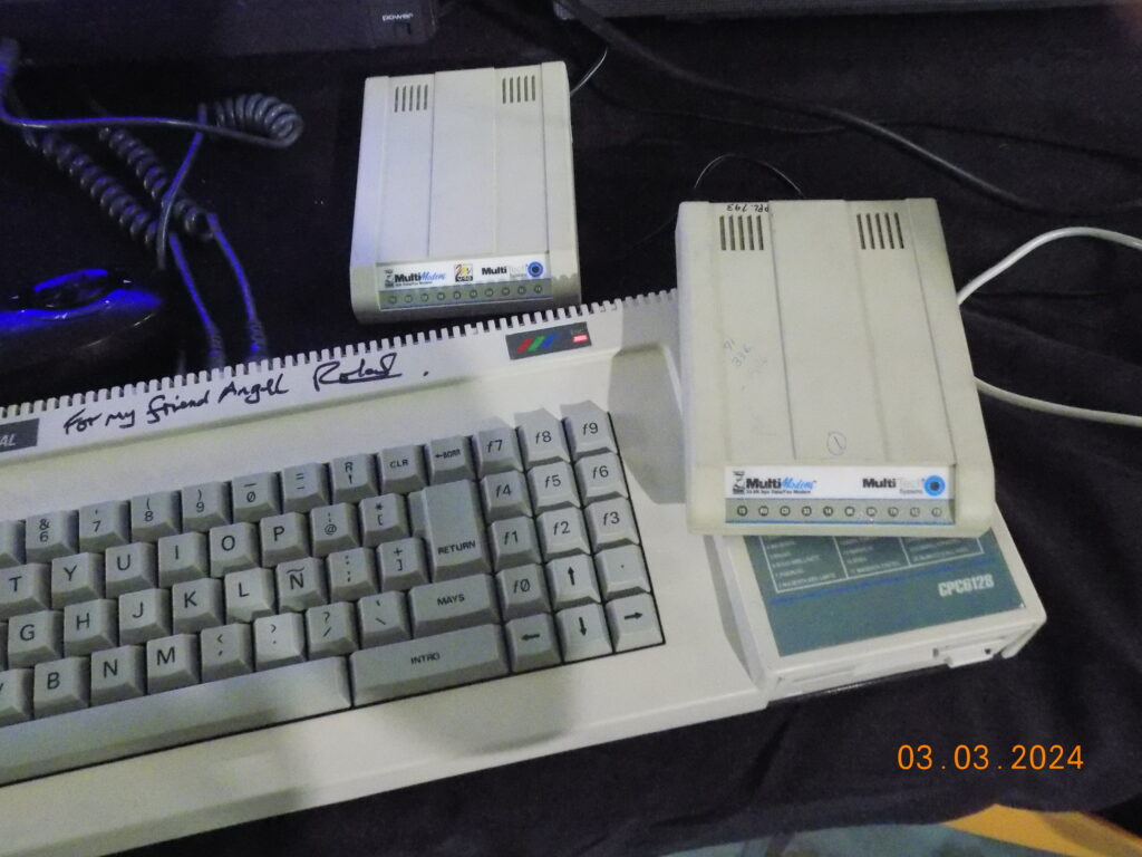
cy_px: 428
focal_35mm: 27
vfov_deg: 51.4
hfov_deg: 65.3
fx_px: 891
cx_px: 571
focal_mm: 4.8
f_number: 3.2
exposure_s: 1/40
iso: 1600
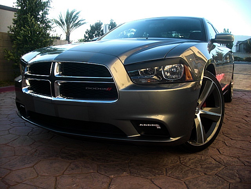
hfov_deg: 51.4
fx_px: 261
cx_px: 126
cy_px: 94
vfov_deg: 39.7
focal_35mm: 36
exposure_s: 1/100
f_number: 2.8
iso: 50
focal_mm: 6.3
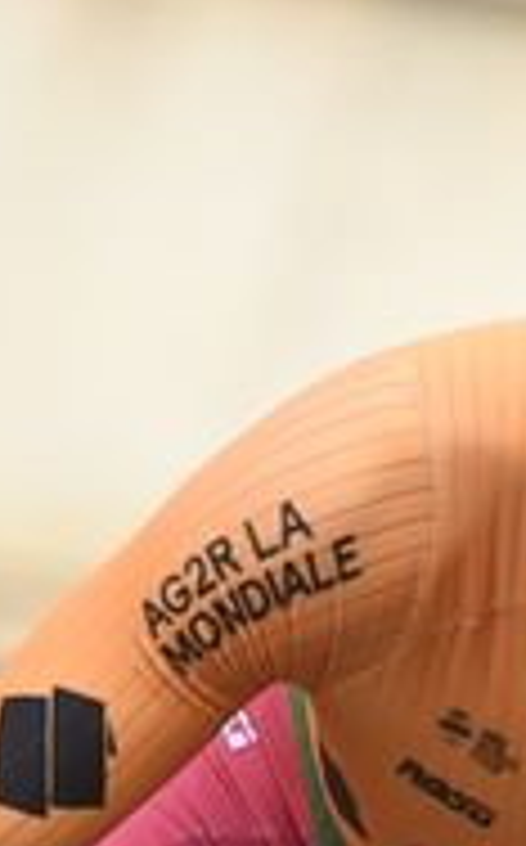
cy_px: 1685
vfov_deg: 0.8
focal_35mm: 2780
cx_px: 130
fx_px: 63959
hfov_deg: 0.5
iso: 2000
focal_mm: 400
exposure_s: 1/1250
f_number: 7.1
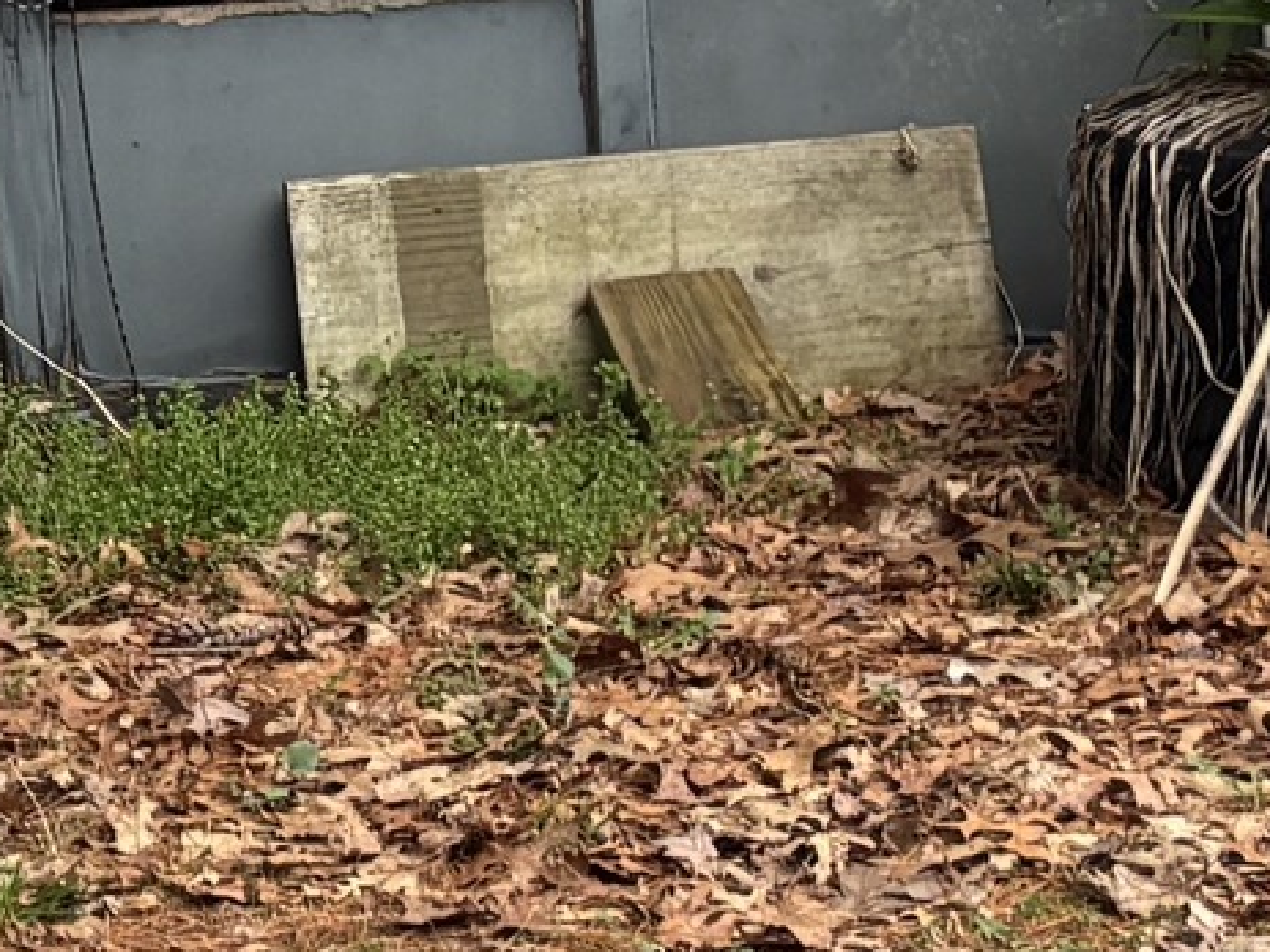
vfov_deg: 8.4
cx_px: -1634
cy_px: -572
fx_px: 6310
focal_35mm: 172
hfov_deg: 10.2
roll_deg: +4.3
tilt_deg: -2.2
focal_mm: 5.96
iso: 50
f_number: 1.6
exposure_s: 1/505
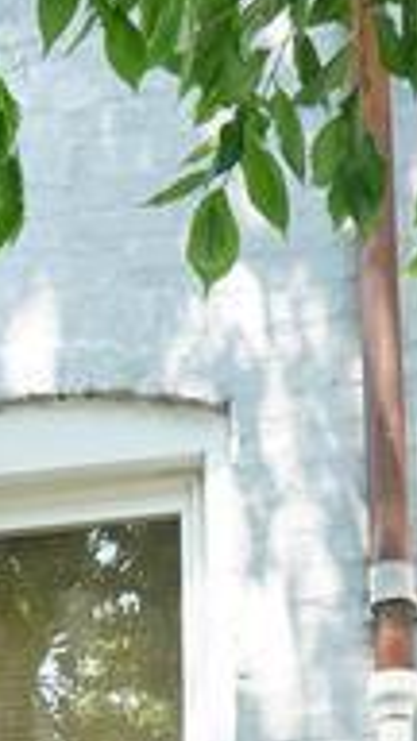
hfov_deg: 7.8
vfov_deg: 12.4
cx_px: 54
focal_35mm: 155
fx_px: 3047
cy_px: 1451
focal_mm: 37
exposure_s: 1/250
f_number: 8
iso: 2500
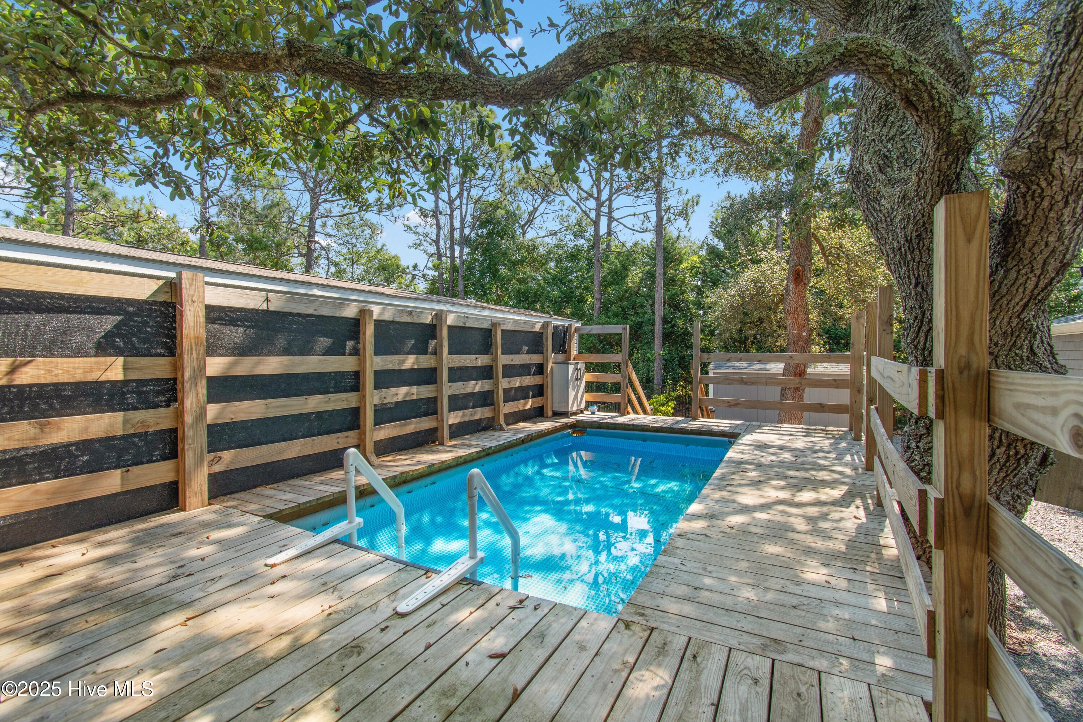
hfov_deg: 100.4
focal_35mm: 15
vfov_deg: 77.3
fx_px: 451
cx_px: 542
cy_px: 361
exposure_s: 1/160
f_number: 6.3
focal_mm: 10
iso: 100
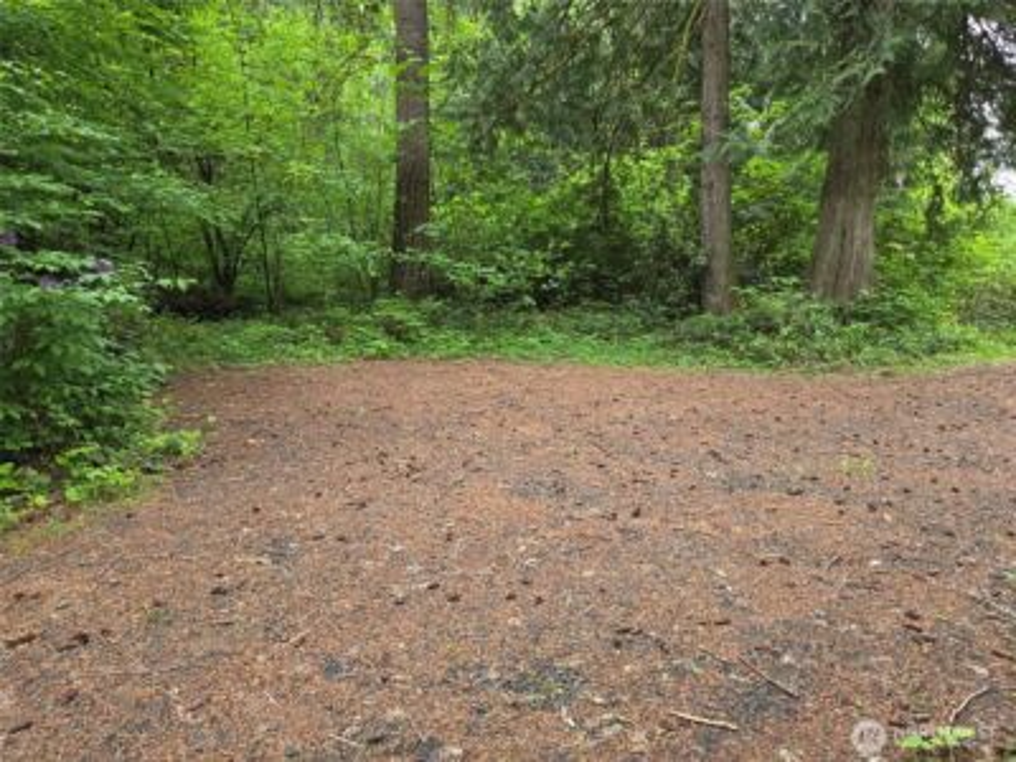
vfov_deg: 58.9
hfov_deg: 73.9
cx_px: 508
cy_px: 381
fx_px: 675
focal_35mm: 23
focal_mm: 5.4
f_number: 1.8
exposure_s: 1/120
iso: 500
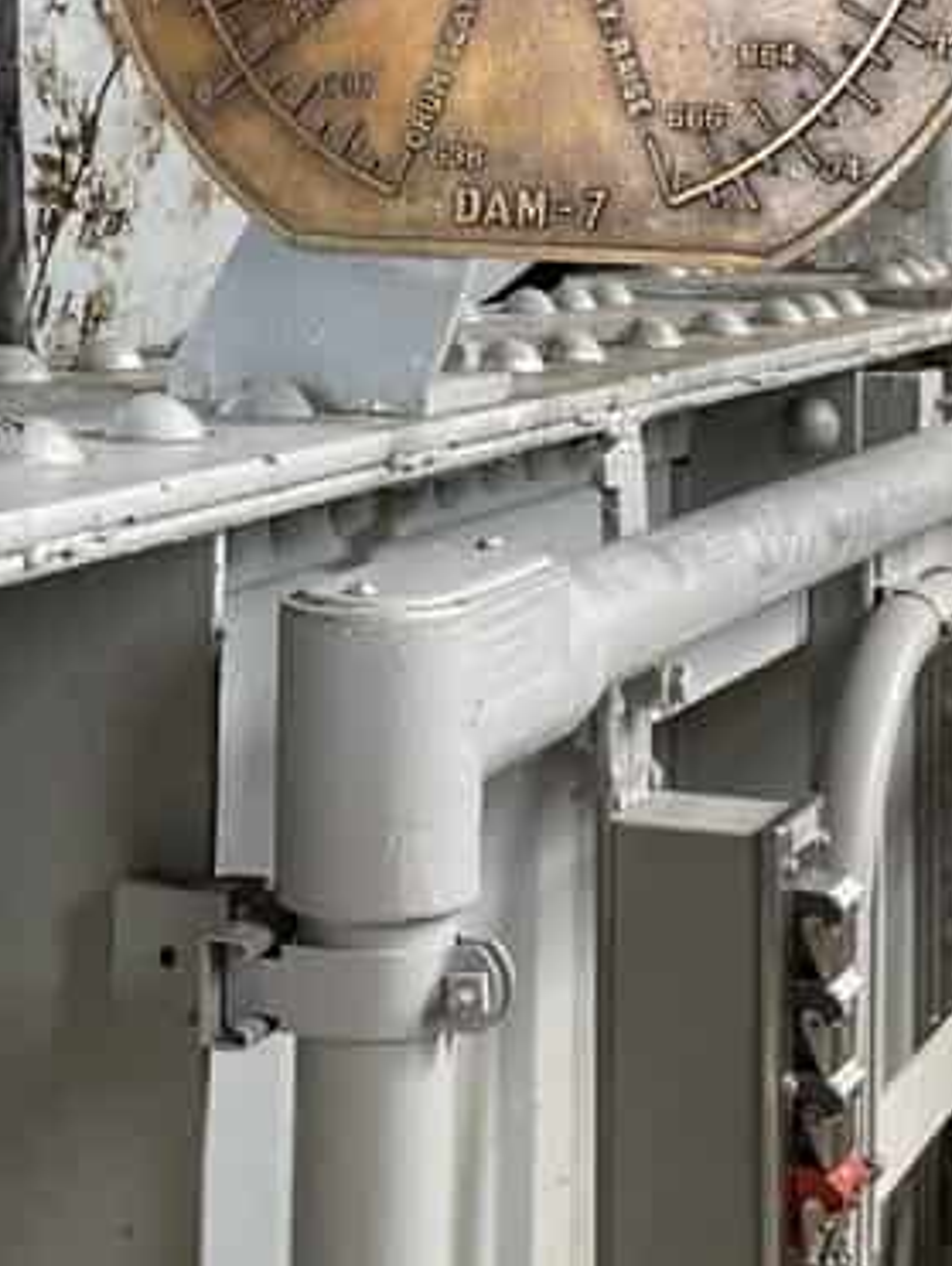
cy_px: -38
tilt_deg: +5.1
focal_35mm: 84
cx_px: 495
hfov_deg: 17.6
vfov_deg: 22.3
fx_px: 3075
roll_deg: -1.6
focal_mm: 4.2
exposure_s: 1/110
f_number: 1.6
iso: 125
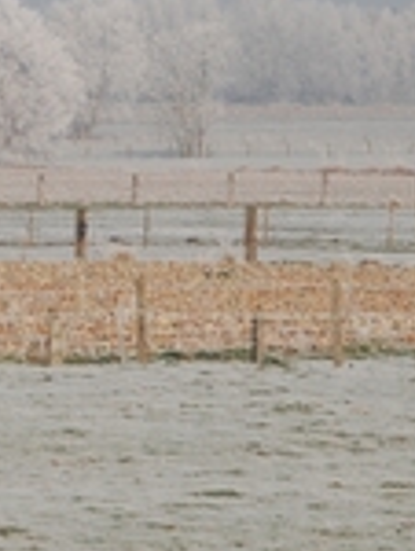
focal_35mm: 720
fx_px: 11475
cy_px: 112
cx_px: -485
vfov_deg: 2.7
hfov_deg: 2.1
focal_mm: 125
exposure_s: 1/800
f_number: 7.1
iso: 200
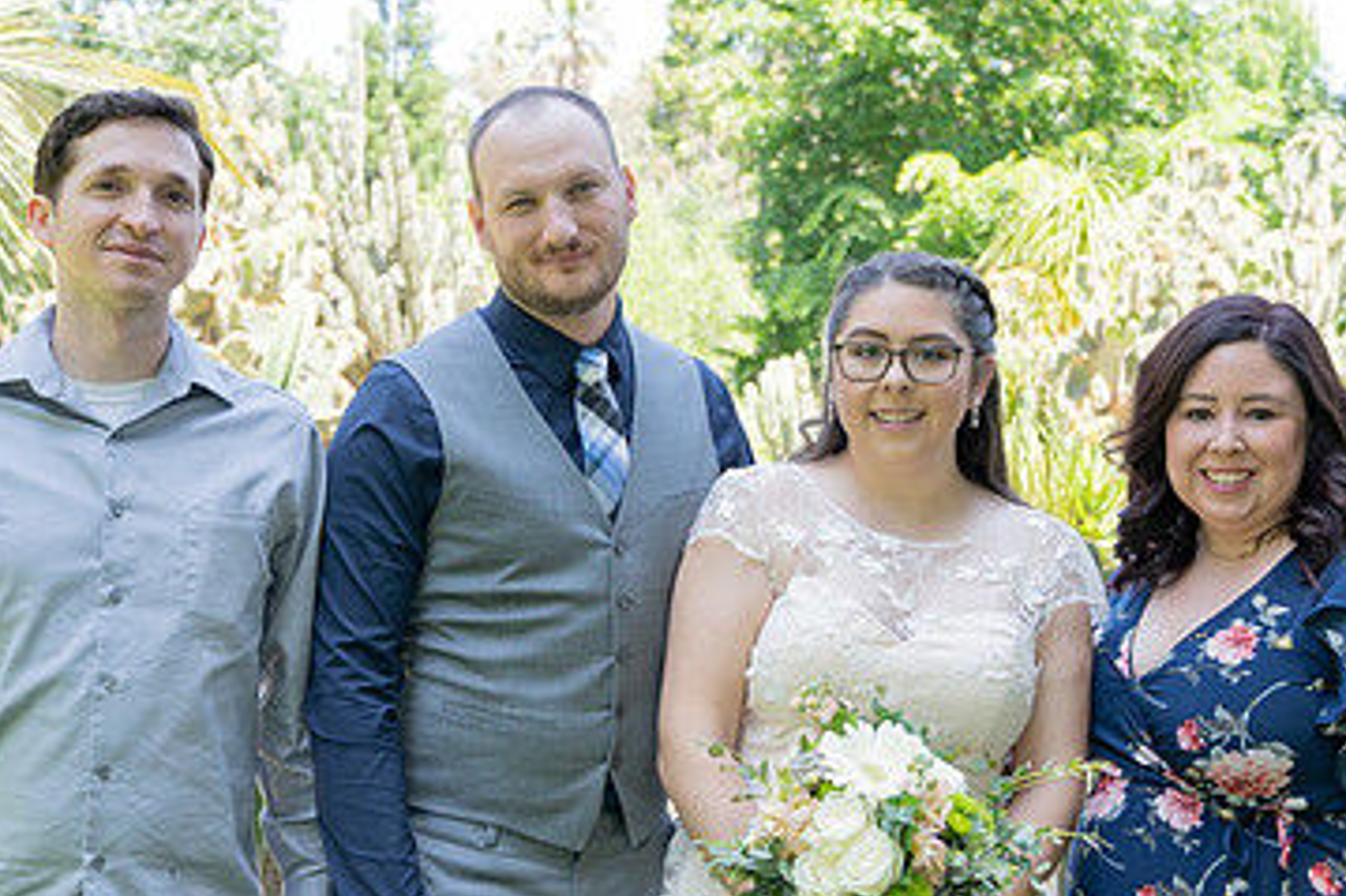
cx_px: 712
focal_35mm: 55
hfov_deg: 36.2
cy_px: 467
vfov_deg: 24.6
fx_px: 2055
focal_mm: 34
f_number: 4
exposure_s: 1/250
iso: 250
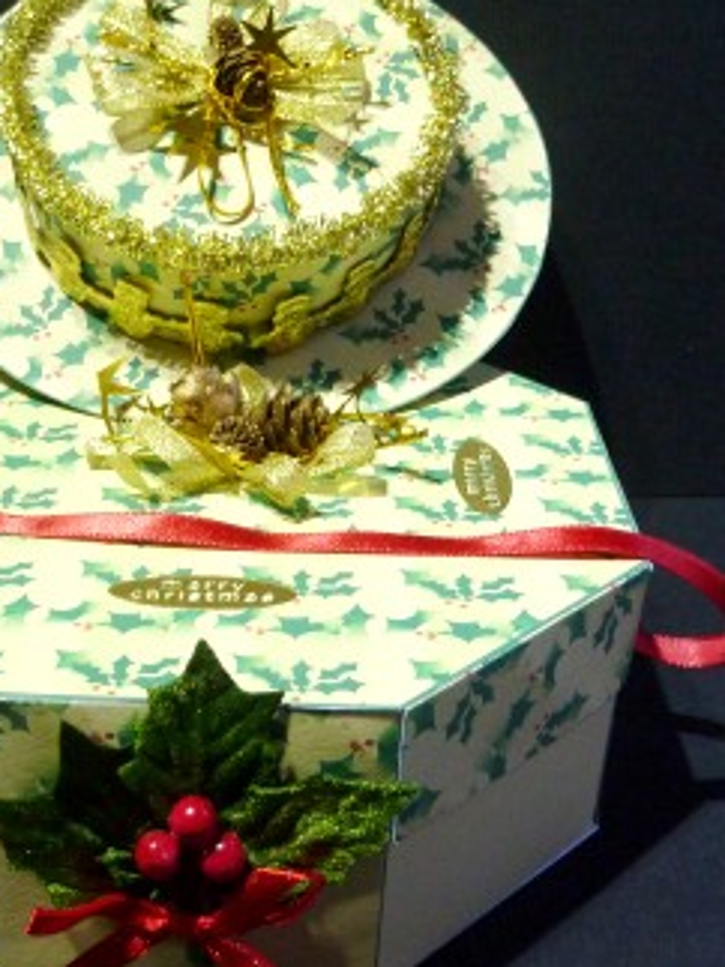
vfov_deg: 36.8
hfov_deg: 27.9
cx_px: 258
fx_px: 1453
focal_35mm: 52
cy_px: 455
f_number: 3.5
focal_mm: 5.7
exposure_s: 1/20
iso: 400
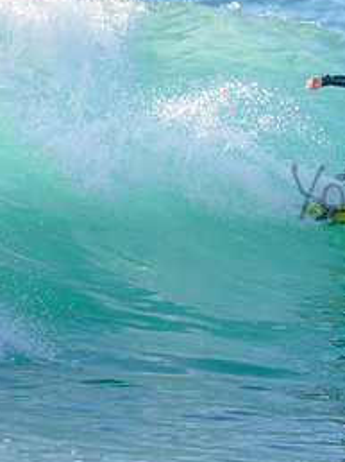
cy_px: 153
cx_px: 408
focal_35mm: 1326
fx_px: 17650
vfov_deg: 1.5
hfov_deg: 1.1
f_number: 5.6
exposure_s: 1/2000
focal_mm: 500
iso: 720
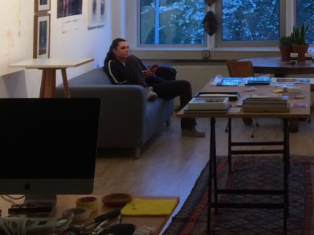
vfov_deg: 17.2
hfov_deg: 23.7
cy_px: -60
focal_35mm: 81
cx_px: 264
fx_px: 734
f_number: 2.2
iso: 125
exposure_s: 1/33
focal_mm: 4.15
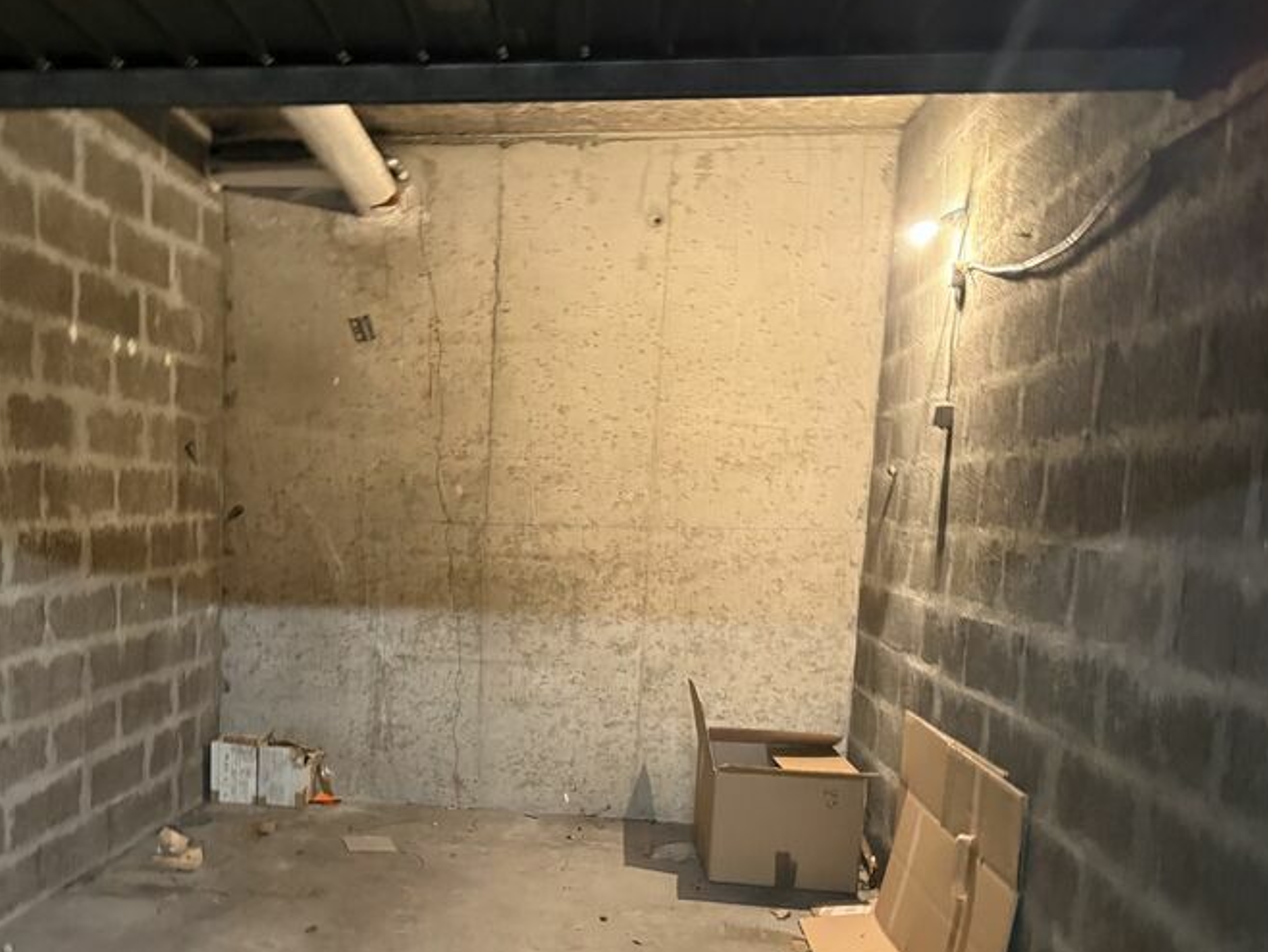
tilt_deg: -6.5
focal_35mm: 35
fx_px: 1283
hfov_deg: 51.4
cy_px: 671
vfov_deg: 40.0
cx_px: 401
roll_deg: -2.3
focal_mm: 6.76
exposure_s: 1/33
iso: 800
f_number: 1.78
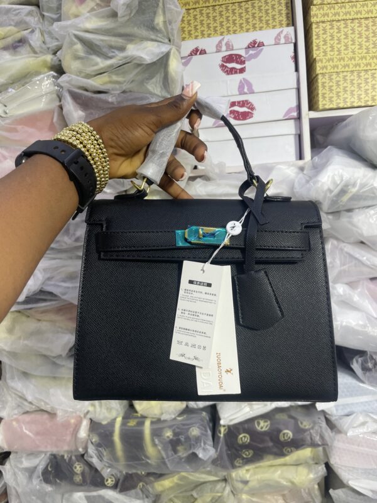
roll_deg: +4.6
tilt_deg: -5.2
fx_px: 378
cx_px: 188
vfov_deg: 67.3
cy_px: 252
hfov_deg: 53.1
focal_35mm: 26
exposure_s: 1/100
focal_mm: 4.2
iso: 40
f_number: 1.6
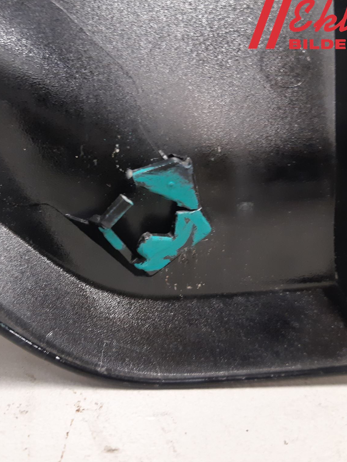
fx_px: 468
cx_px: 123
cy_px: 231
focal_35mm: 35
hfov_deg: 40.3
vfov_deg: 52.6
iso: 250
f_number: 1.7
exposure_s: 1/25
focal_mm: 3.93
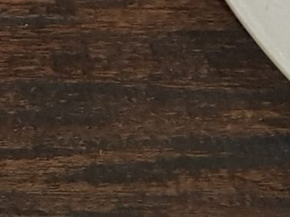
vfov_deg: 7.5
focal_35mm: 186
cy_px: -283
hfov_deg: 10.6
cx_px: 238
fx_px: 1557
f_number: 1.7
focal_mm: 4.2
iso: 200
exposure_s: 1/14
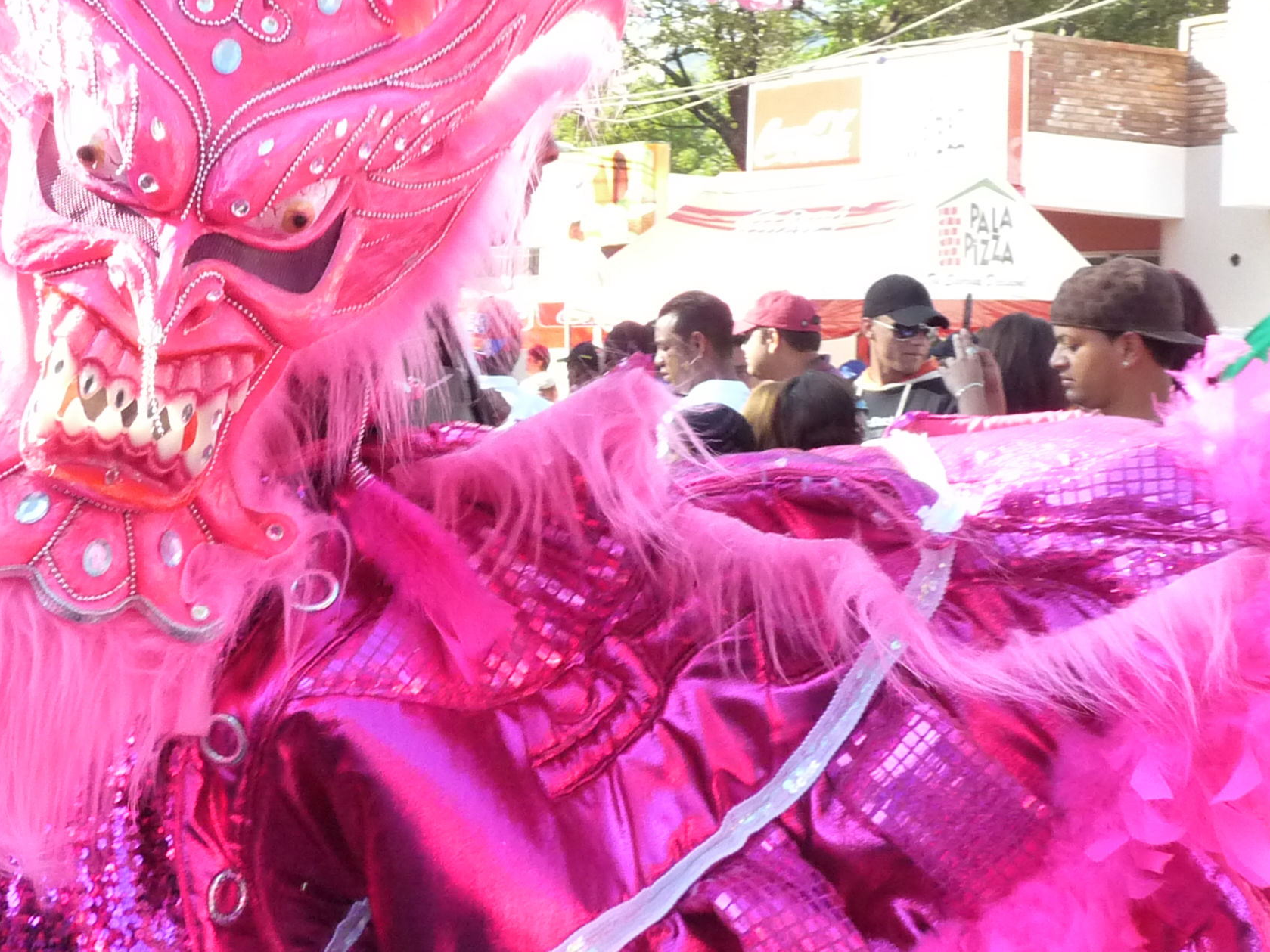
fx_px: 2238
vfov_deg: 23.9
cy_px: 299
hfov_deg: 31.1
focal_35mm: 61
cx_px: 312
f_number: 3.6
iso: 400
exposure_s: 1/250
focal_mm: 4.8
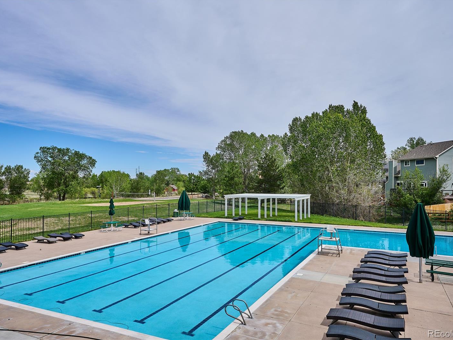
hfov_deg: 69.4
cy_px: 170
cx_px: 223
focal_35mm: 25
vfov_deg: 54.9
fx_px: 327
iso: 400
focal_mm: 23
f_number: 10
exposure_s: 1/1250
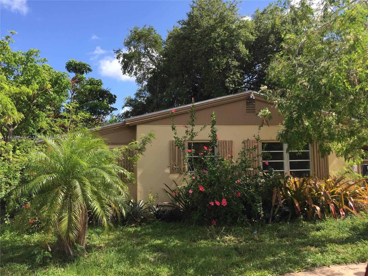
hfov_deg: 61.7
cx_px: 184
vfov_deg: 48.2
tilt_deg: +2.2
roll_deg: -0.6
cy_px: 138
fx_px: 308
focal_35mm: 29
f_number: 2.2
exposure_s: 1/920
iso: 32
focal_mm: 4.15
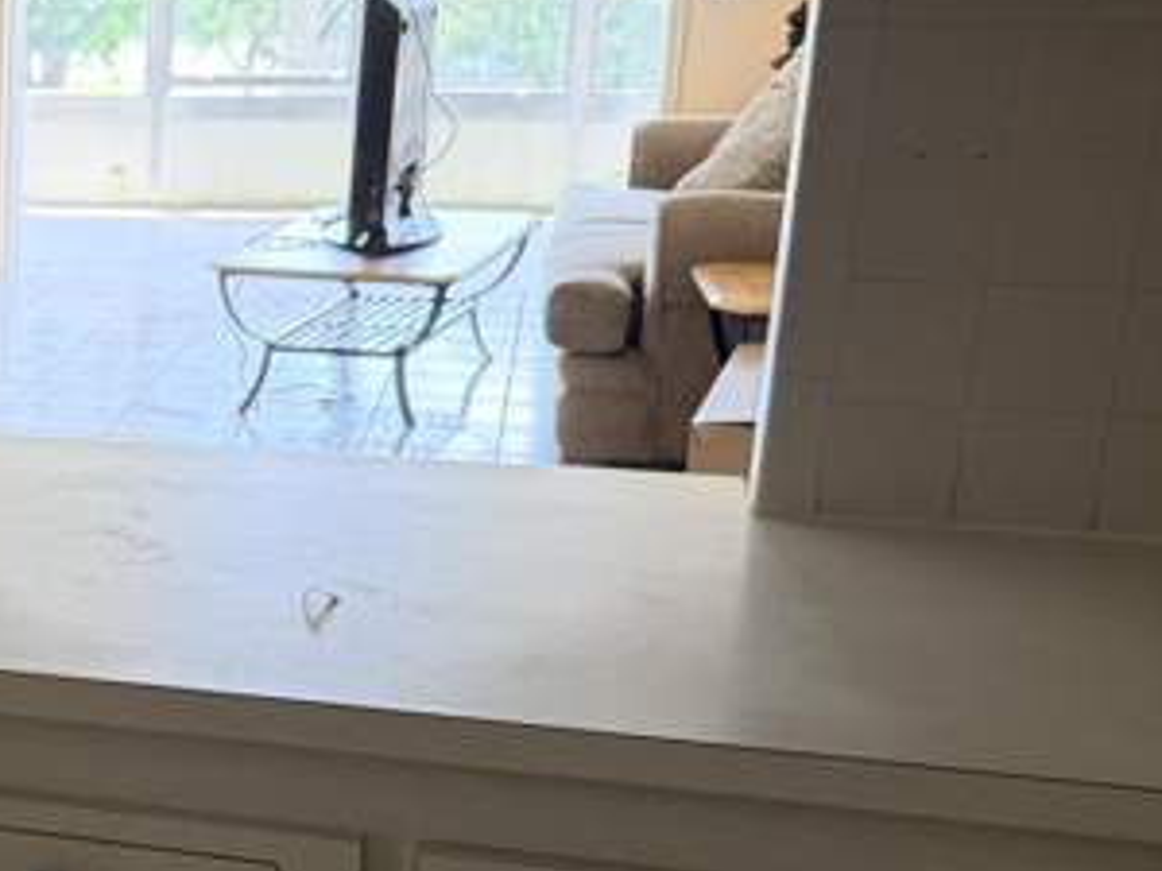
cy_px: 577
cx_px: -283
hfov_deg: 26.4
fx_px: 2148
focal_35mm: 64
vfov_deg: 22.8
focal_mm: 6.76
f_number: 1.78
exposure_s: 1/60
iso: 200
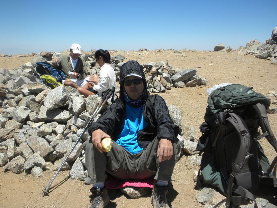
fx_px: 296
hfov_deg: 50.1
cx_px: 138
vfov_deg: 38.7
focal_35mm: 37
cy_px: 104
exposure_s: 1/920
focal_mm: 6.6
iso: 66
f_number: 3.5
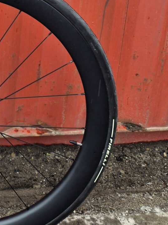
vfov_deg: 27.2
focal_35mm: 62
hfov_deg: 22.1
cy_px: -50
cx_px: -26
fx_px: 401
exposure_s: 1/242
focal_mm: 5.4
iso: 25
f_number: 1.8
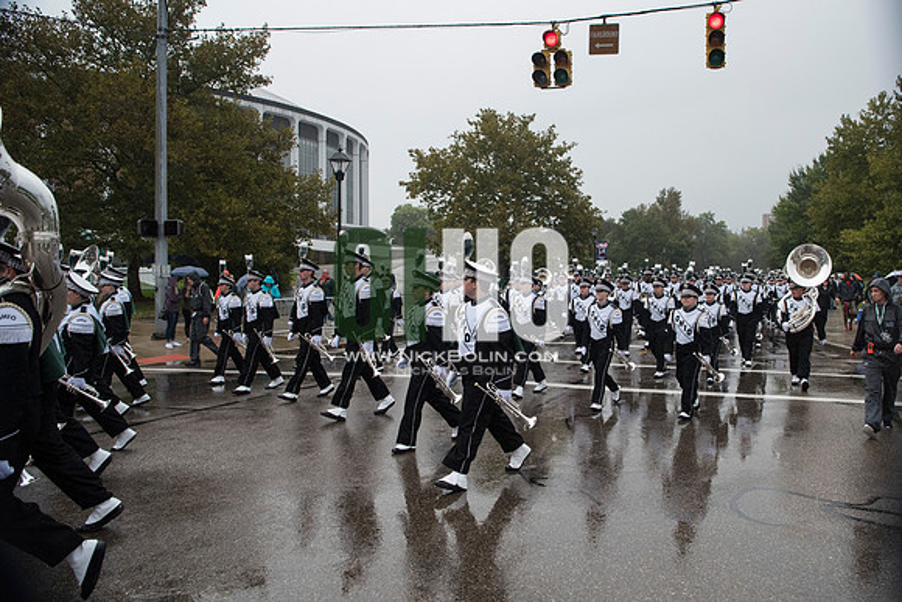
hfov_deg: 63.5
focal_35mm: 29
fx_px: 721
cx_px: 540
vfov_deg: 45.3
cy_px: 294
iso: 1600
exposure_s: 1/2500
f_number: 3.5
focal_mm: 24
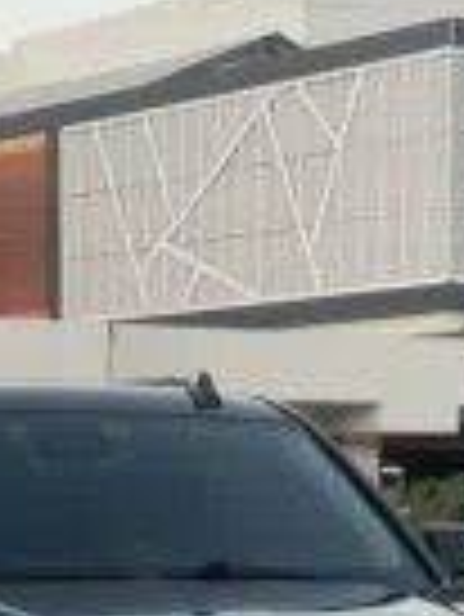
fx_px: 3337
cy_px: 728
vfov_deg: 10.4
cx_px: 198
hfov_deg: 8.0
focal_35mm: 187
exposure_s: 1/100
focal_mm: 7.5
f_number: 2.2
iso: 40
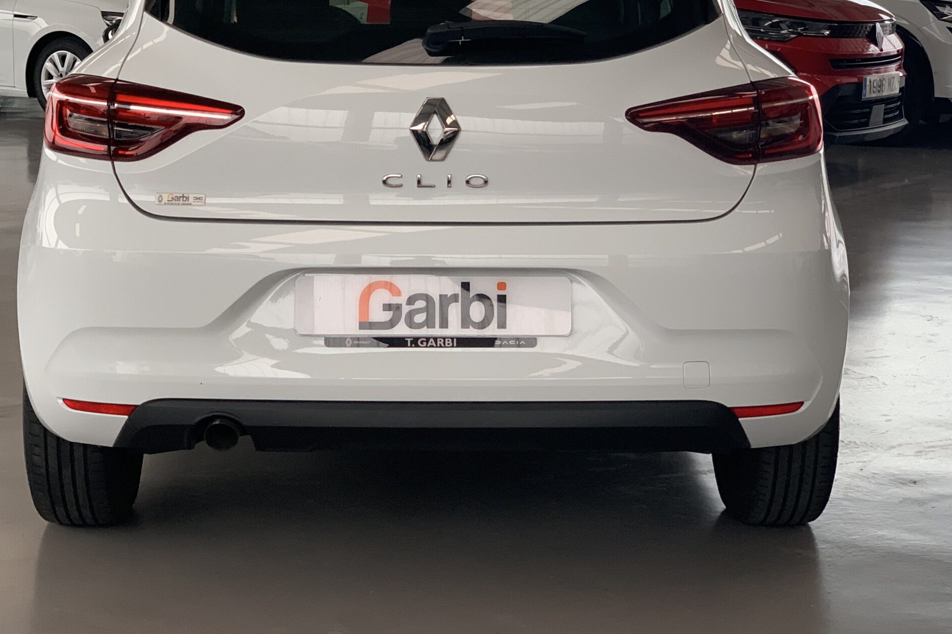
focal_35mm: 73
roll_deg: -0.6
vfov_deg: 18.6
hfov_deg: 27.7
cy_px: 176
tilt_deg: -6.5
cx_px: 395
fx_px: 1930
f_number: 2.4
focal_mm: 6
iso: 100
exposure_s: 1/122
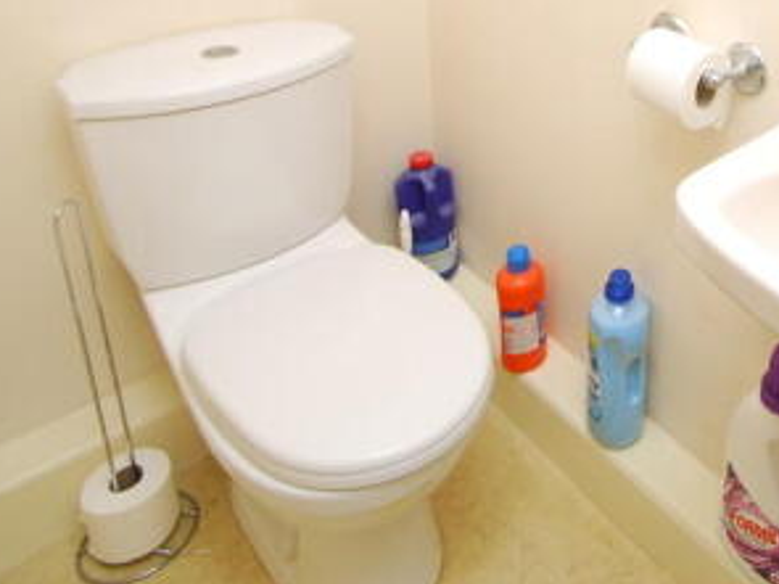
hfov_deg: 49.1
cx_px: 735
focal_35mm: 32
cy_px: 22
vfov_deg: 39.7
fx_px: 720
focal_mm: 10
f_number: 4
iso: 200
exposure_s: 1/60
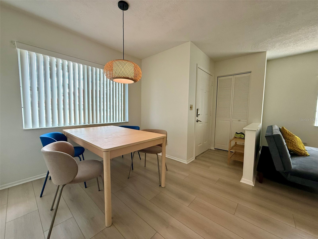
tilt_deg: -3.9
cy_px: 120
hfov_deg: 102.1
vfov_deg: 85.7
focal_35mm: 14
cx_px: 159
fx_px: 129
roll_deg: -1.1
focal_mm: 2.22
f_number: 2.2
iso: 160
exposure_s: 1/120
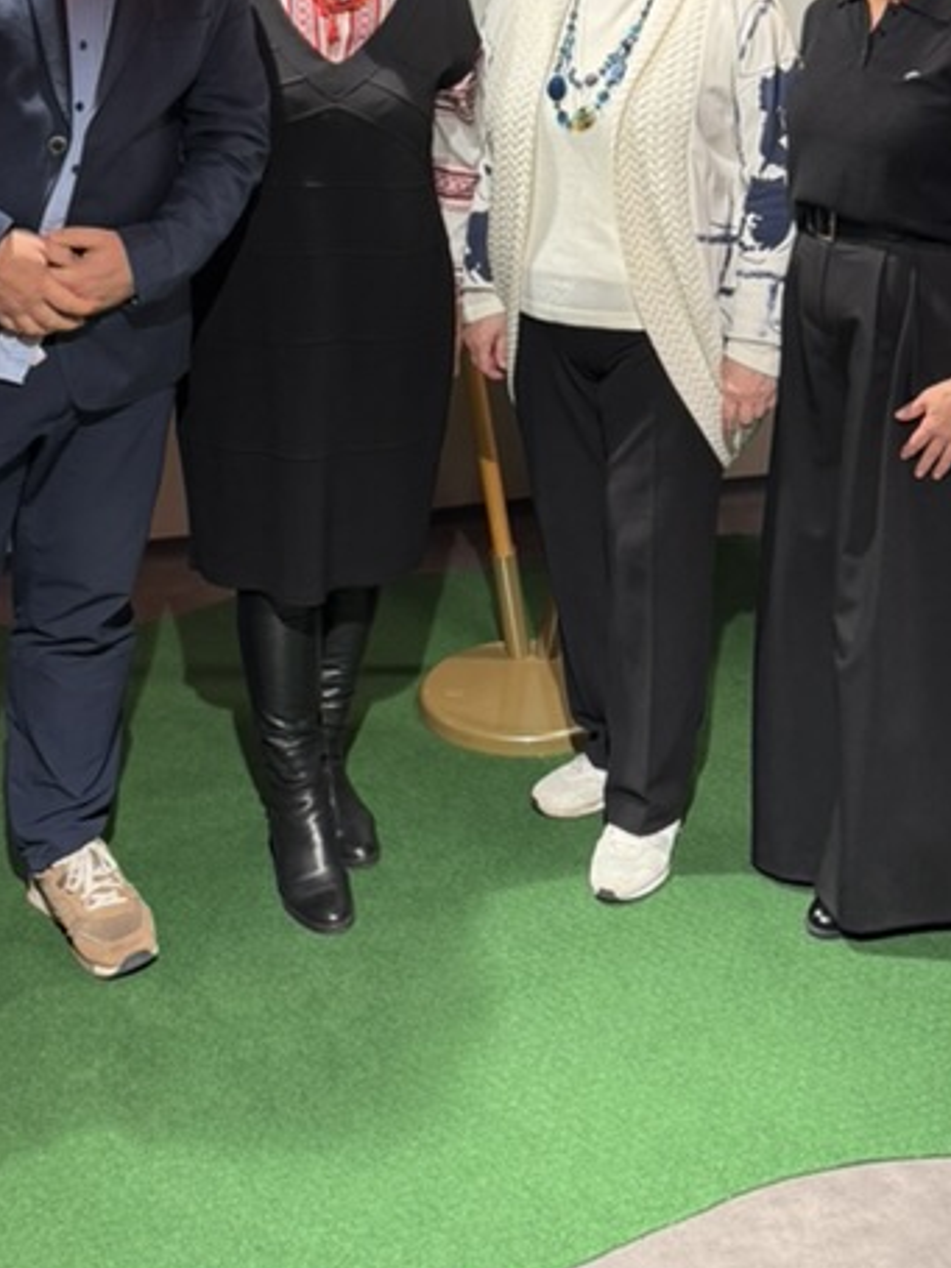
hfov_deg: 27.0
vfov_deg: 32.0
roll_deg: +0.2
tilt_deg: -4.4
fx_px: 1979
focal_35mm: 54
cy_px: -72
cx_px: 552
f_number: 1.78
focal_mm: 6.76
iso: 125
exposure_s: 1/100
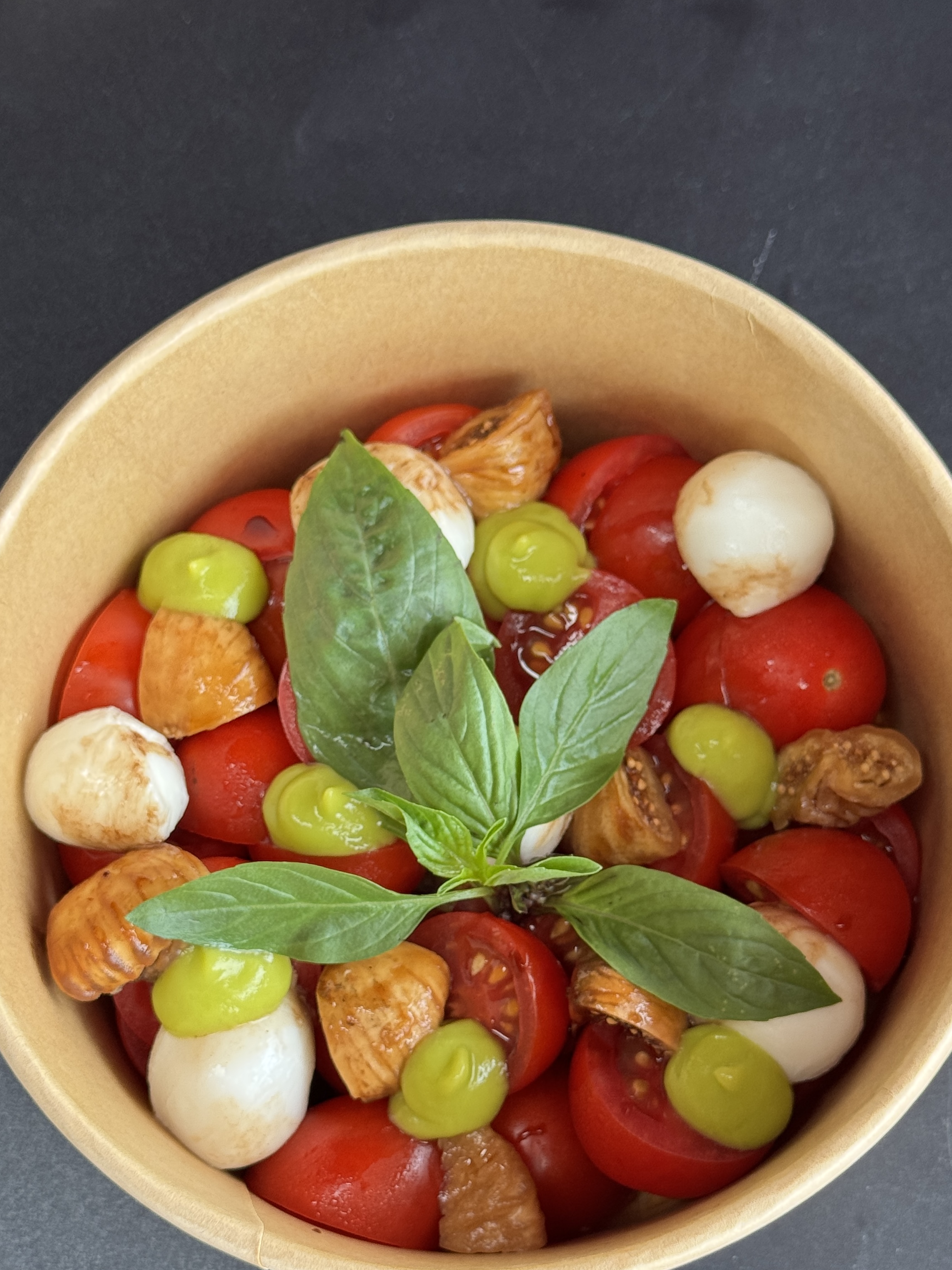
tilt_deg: -76.9
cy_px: 775
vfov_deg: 32.6
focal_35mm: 59
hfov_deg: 24.8
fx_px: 2164
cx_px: 484
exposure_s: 1/121
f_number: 1.78
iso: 80
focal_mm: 6.76
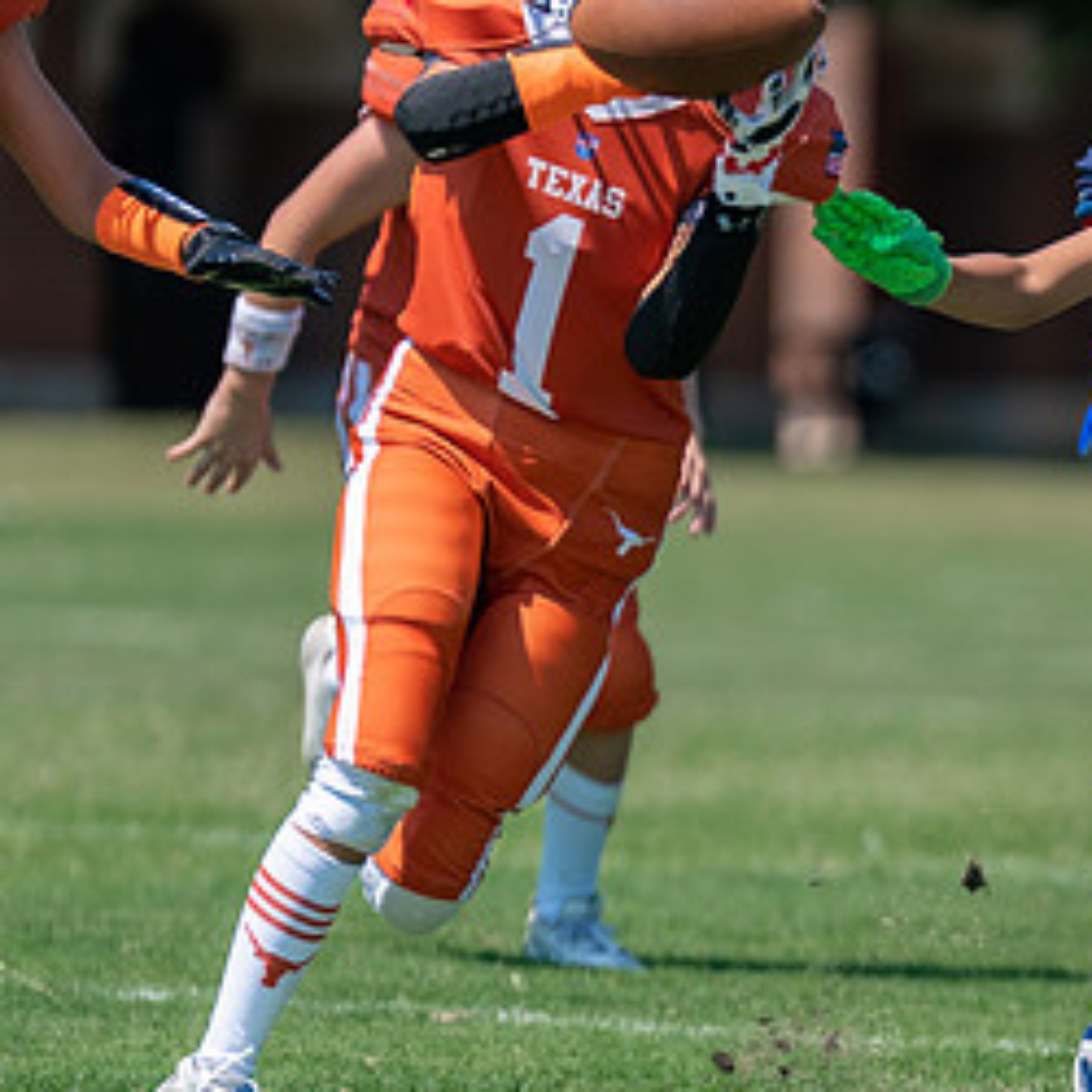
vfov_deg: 2.7
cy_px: 844
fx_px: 23163
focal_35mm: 649
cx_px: 1474
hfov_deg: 2.7
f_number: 2.8
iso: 100
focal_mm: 200
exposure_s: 1/2000
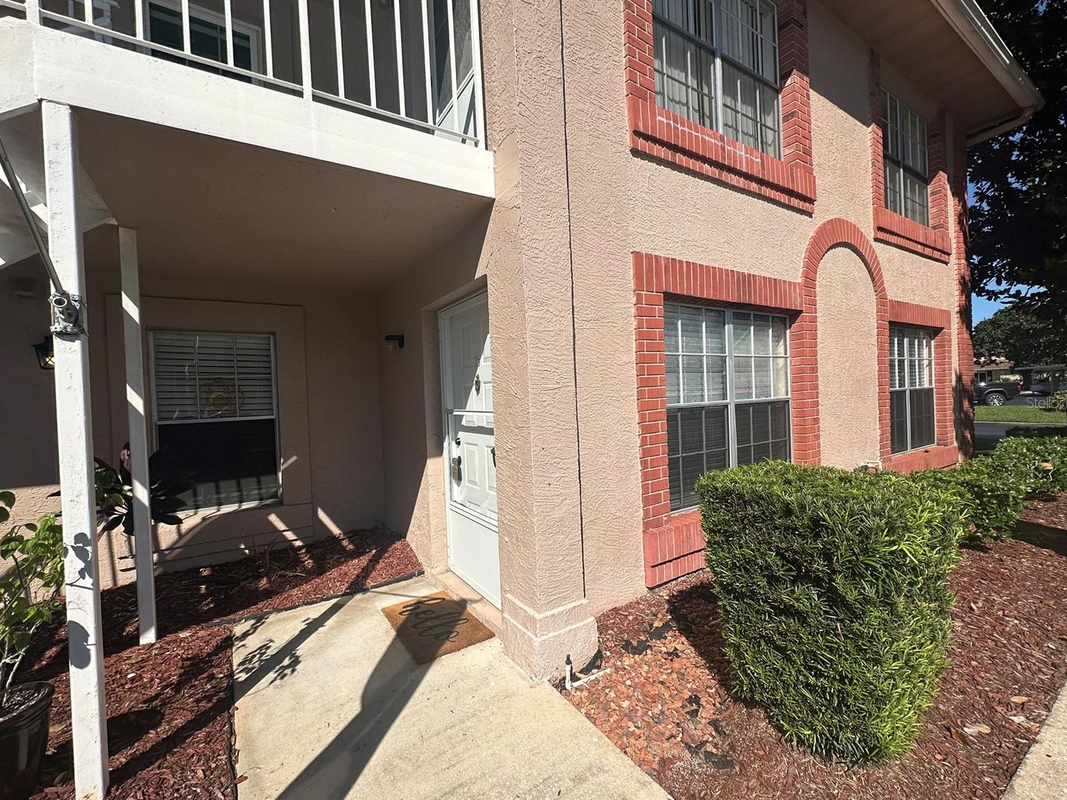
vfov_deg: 81.8
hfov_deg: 98.2
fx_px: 462
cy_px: 402
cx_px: 522
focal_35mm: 15
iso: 50
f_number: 2.2
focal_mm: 2.22
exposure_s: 1/3040
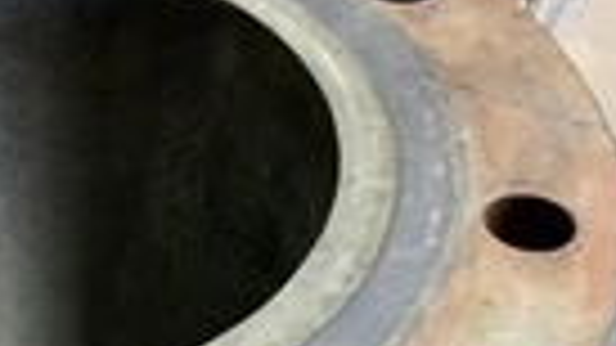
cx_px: 54
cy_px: 440
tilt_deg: -50.0
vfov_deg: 14.0
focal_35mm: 83
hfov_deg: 24.8
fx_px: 1355
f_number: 1.8
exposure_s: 1/60
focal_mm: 4.25
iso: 100
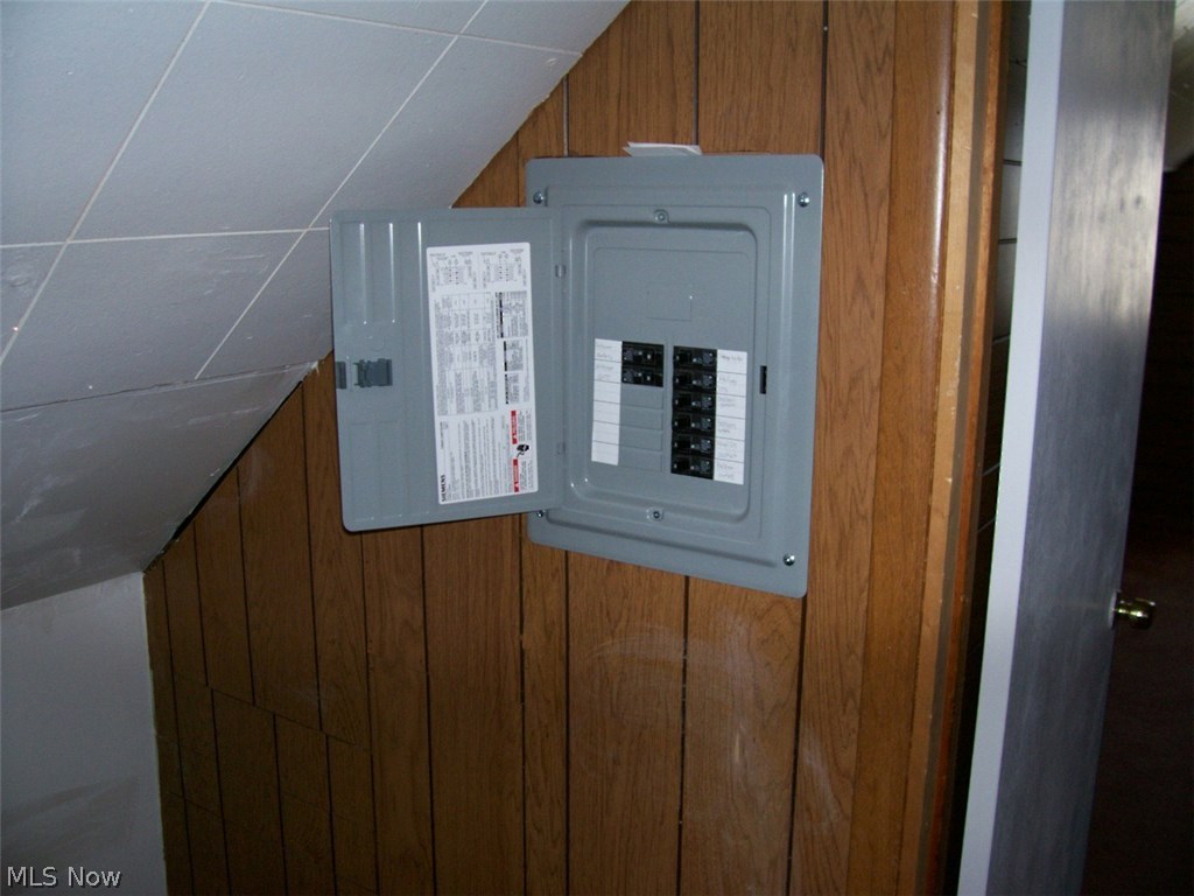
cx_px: 597
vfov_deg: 41.8
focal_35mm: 34
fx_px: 1173
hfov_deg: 54.0
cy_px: 448
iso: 80
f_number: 2.7
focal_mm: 5.6
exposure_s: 1/64
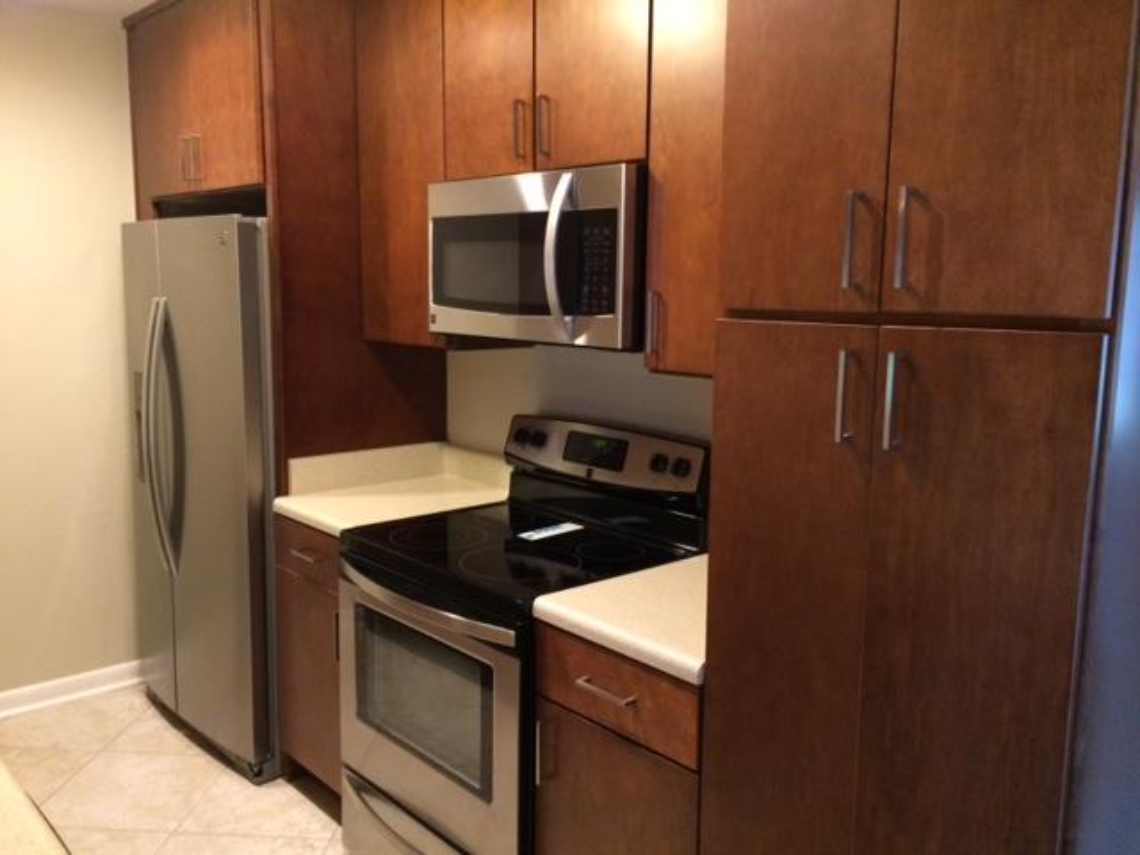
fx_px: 955
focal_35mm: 29
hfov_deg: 61.7
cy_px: 428
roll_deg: +0.7
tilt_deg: -6.8
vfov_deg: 48.2
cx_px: 570
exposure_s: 1/30
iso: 320
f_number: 2.2
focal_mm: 4.15
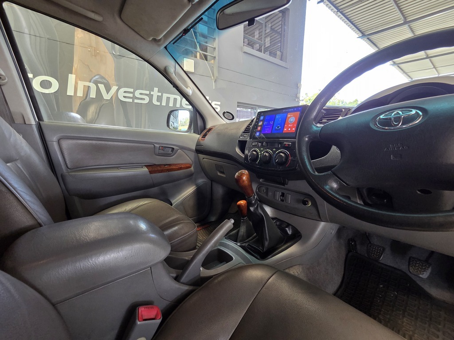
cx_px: 227
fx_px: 170
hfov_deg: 106.2
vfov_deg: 89.9
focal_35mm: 13
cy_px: 170
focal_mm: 2.2
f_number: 2.2
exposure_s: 1/50
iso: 250
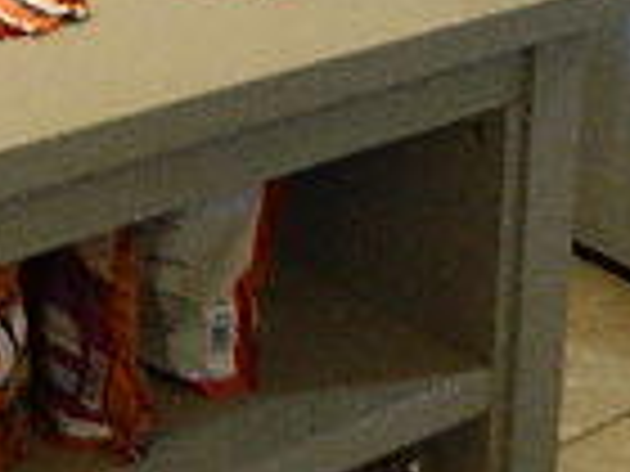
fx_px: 2075
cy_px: -351
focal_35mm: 114
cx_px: 27
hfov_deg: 17.0
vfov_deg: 12.0
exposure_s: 1/25
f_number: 3.1
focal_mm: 4.5
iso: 280
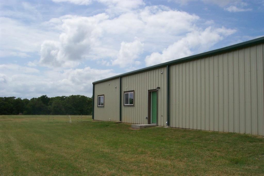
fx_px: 279
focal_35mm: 38
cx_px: 132
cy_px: 88
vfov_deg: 35.0
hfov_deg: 50.7
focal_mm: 8
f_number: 4.8
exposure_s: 1/1000
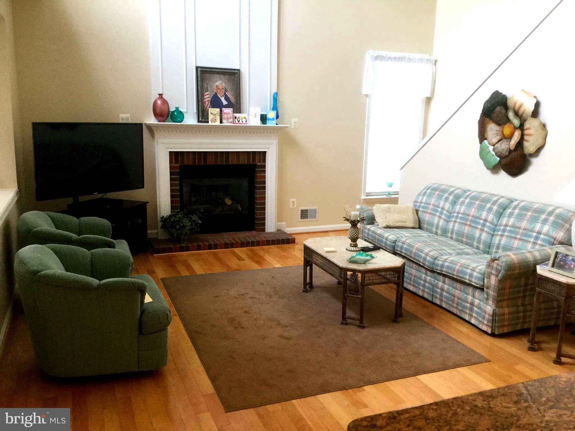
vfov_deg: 45.4
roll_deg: -1.6
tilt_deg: -13.1
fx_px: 515
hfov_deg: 58.4
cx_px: 288
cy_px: 216
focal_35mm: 31
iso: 32
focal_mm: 3.3
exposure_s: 1/30
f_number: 2.4
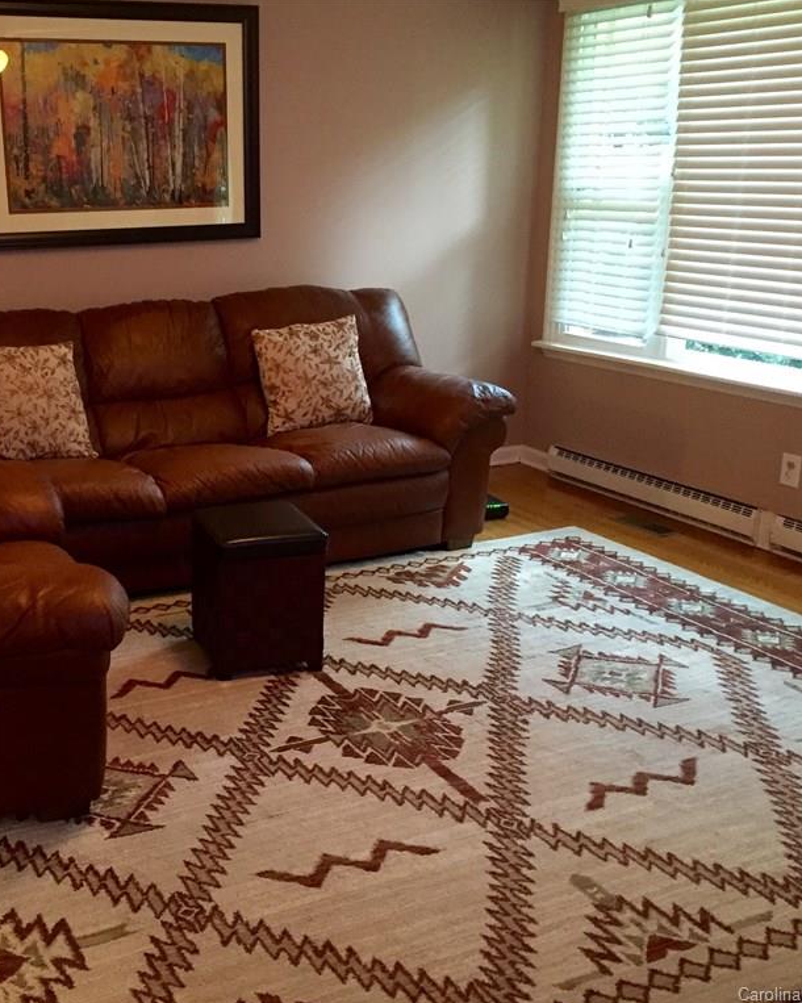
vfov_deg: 47.9
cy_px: 502
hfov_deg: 38.3
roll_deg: +0.9
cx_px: 216
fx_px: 1128
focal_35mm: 38
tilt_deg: -15.7
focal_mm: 4.15
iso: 250
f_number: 2.2
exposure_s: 1/15
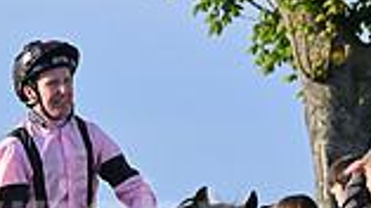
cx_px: 87
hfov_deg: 4.6
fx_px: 4571
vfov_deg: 2.6
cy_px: 375
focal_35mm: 465
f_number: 5.6
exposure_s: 1/2000
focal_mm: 120
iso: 800
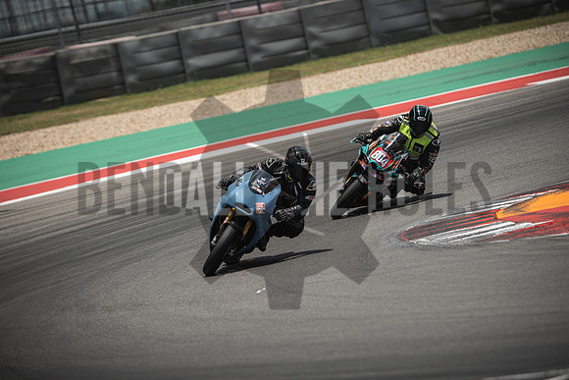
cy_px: 190
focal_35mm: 300
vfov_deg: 4.6
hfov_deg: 6.9
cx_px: 284
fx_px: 4743
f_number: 2.8
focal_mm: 200
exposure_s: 1/2000
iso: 125
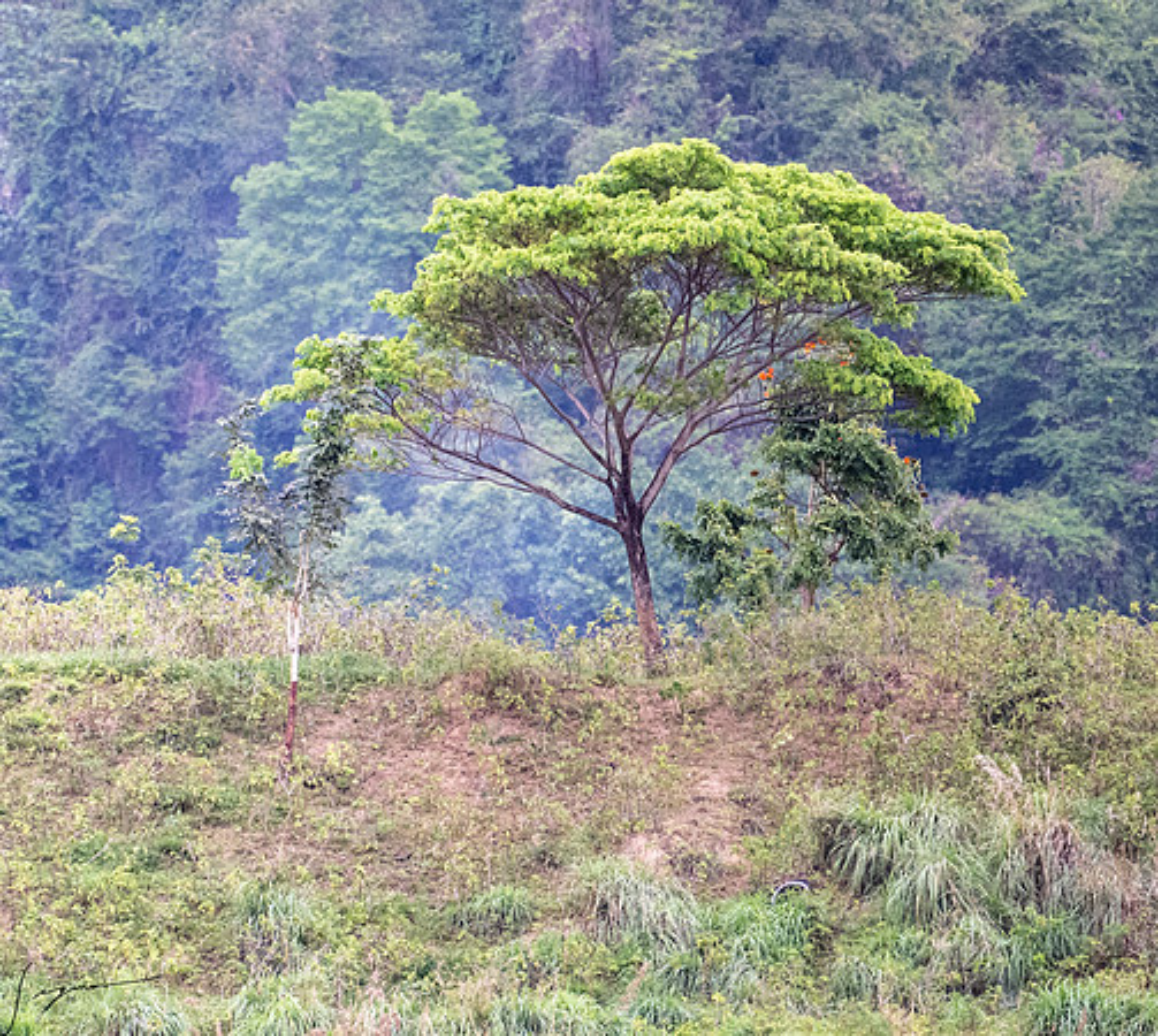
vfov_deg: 1.8
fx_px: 33558
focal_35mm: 935
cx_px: 71
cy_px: 583
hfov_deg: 2.0
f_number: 4.5
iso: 1600
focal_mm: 400
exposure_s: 1/1600
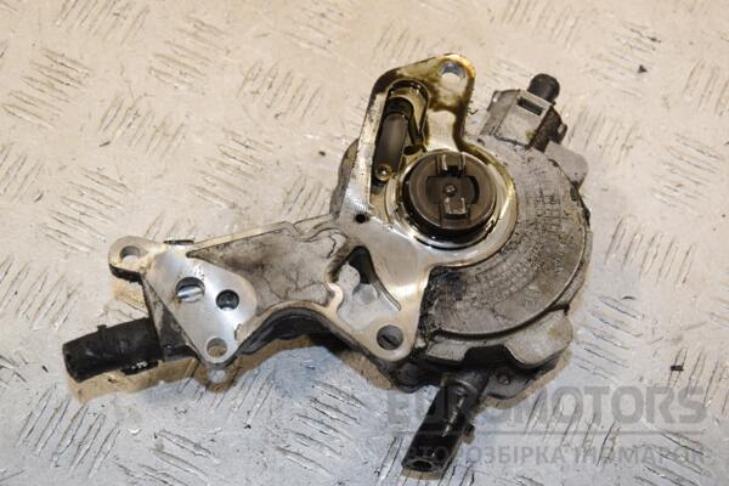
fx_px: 1458
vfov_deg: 18.9
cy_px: 243
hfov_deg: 28.1
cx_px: 364
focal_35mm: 72
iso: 800
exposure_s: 1/200
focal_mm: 48
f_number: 7.1
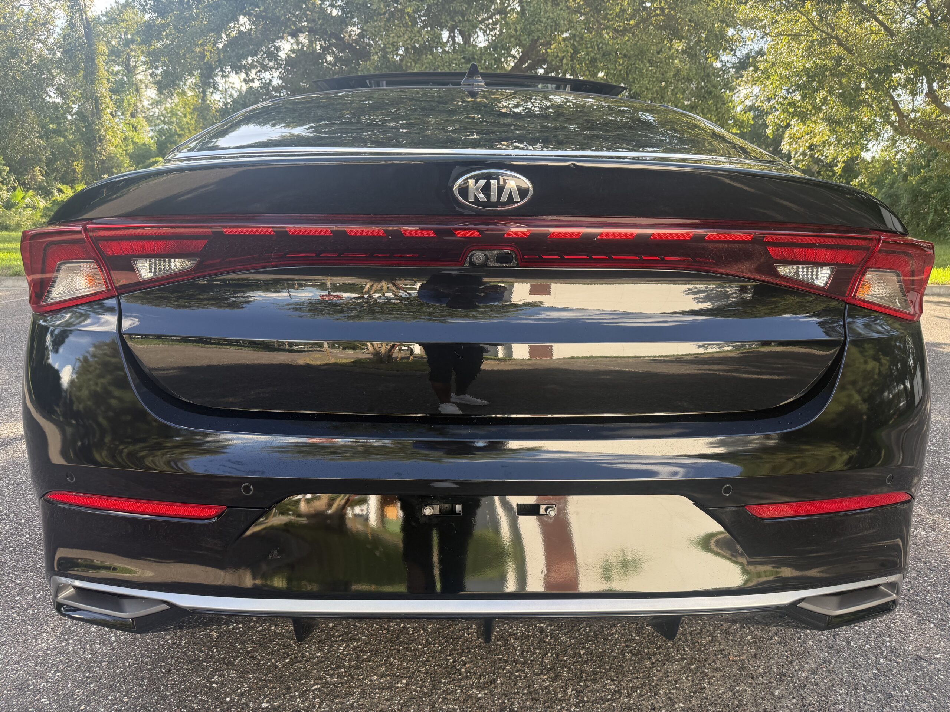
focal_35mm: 24
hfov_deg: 71.6
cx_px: 475
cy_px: 356
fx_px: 659
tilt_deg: -10.3
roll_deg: -0.4
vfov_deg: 56.8
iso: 100
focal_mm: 6.76
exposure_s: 1/419
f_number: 1.78
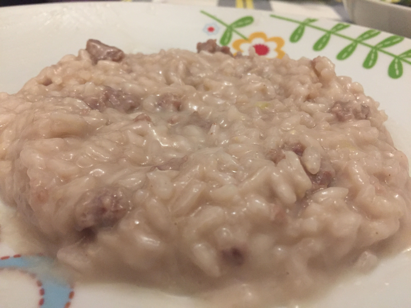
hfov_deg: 61.7
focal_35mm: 29
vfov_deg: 48.2
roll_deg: -2.0
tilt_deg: -31.8
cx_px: 206
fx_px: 344
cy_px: 154
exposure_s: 1/33
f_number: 2.2
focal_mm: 4.15
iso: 250
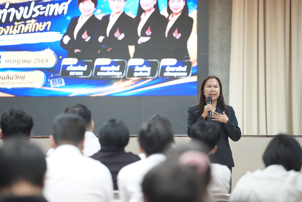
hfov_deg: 10.3
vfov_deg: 6.9
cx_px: 151
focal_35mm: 200
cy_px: 101
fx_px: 1678
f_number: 2.8
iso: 16000
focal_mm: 200
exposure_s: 1/800
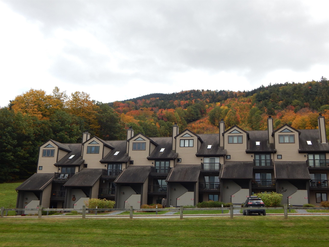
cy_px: 124
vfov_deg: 37.7
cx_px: 164
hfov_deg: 49.0
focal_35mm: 38
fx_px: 361
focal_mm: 6.8
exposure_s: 1/400
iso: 125
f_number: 3.4
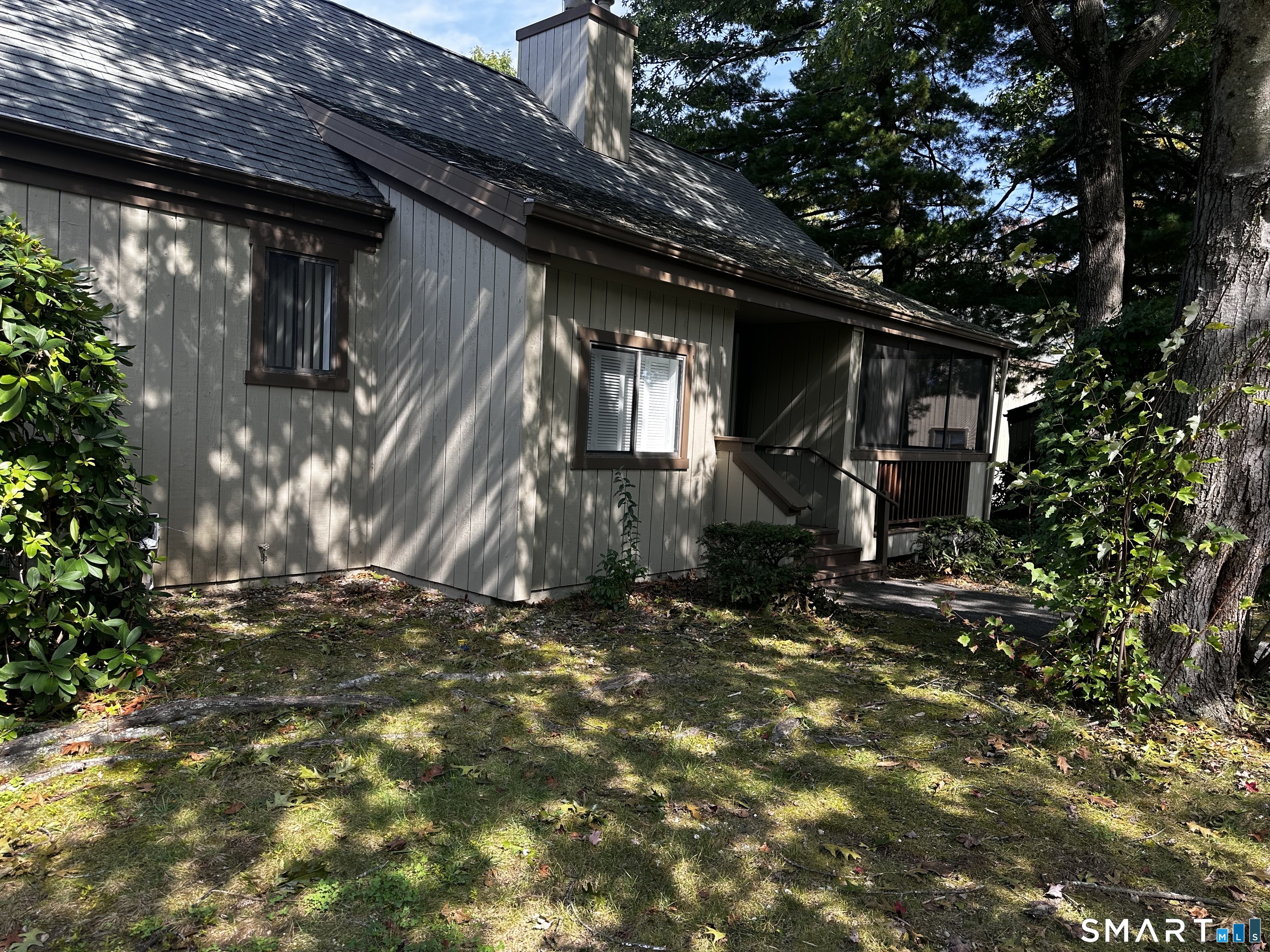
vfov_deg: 56.8
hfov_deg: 71.6
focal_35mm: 24
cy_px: 476
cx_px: 635
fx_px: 881
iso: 80
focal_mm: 6.86
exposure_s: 1/564
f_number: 1.78
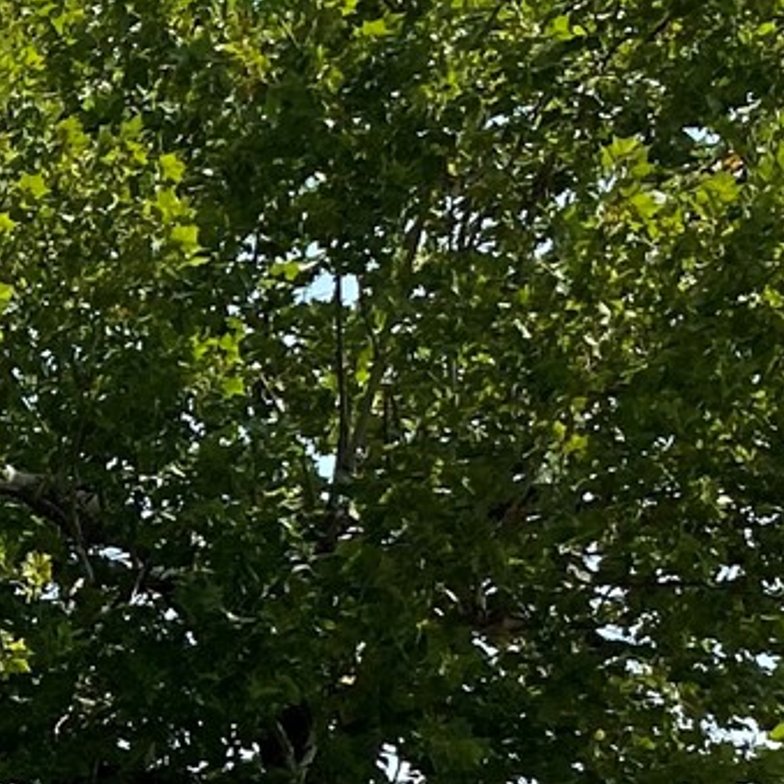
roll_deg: -0.3
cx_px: -1175
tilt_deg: +1.3
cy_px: 937
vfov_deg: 12.3
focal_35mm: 139
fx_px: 3562
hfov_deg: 10.6
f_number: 1.8
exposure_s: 1/2755
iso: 32
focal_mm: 4.25
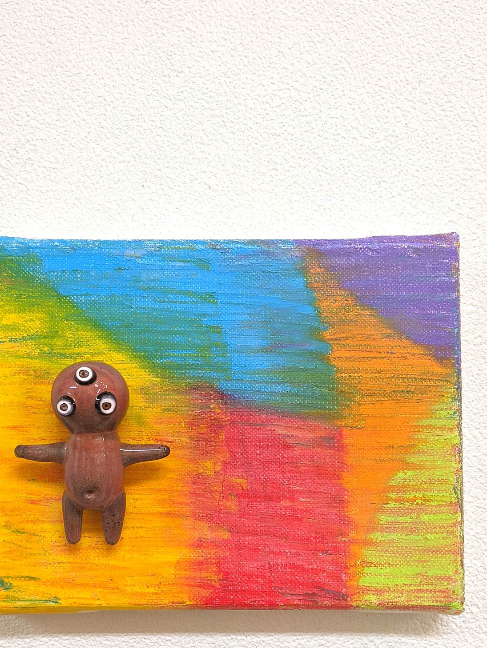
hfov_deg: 38.6
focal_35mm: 37
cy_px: 399
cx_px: 215
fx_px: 694
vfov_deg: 49.7
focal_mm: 4.44
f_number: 1.8
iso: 96
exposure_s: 1/59.9
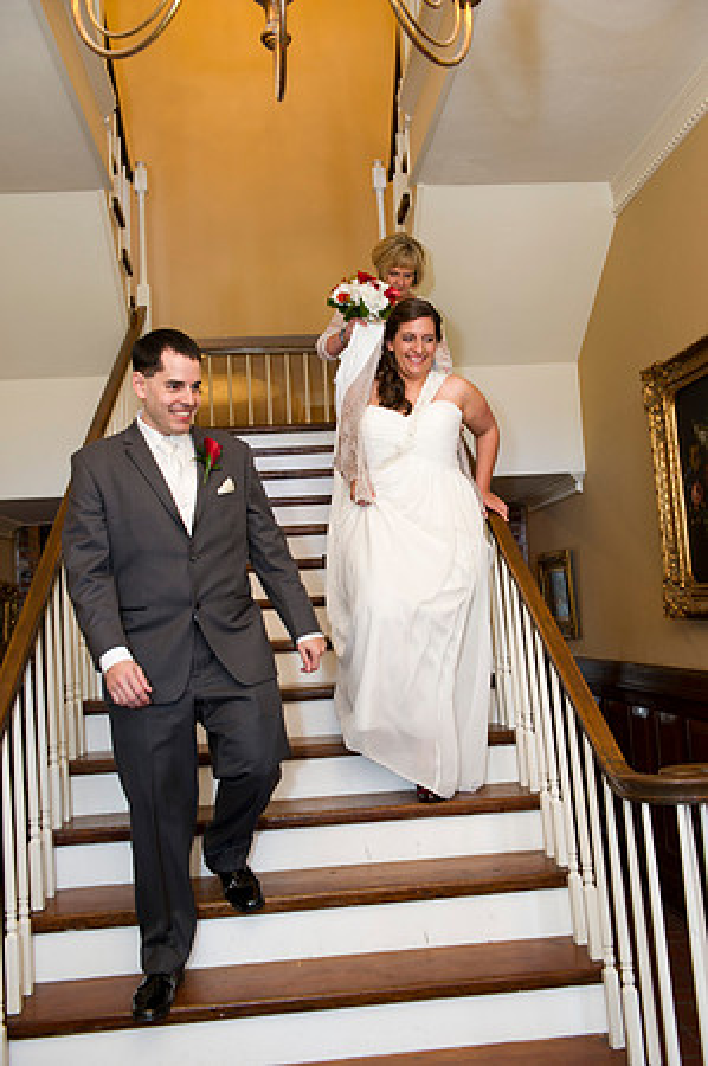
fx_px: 946
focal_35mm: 32
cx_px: 354
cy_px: 533
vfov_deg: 58.8
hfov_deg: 41.0
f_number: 5
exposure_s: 1/100
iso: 1000
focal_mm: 32
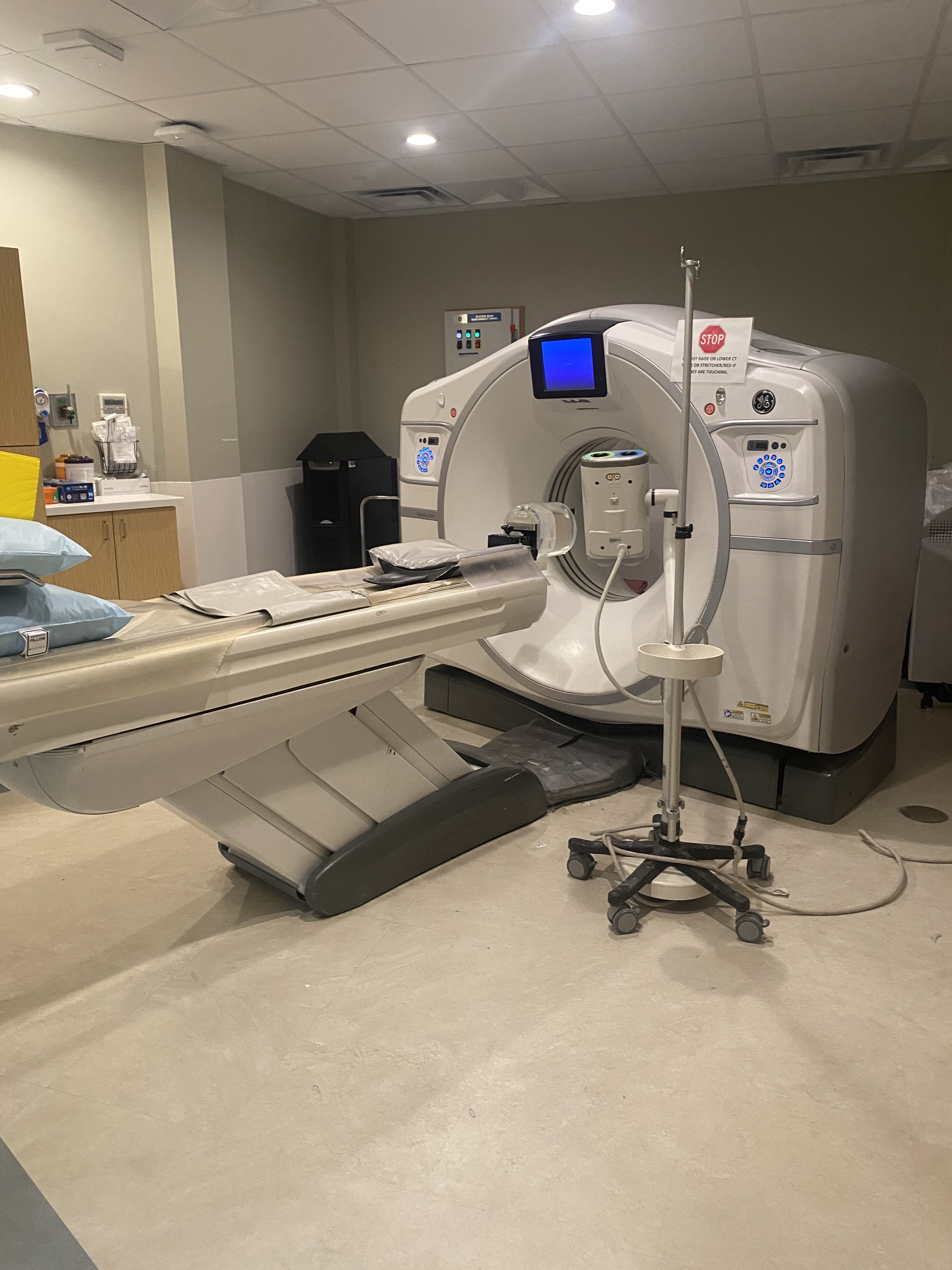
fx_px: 953
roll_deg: +0.6
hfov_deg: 53.1
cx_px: 476
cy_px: 635
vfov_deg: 67.3
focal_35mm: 26
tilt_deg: -11.2
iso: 400
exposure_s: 1/60
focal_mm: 4.25
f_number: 1.8
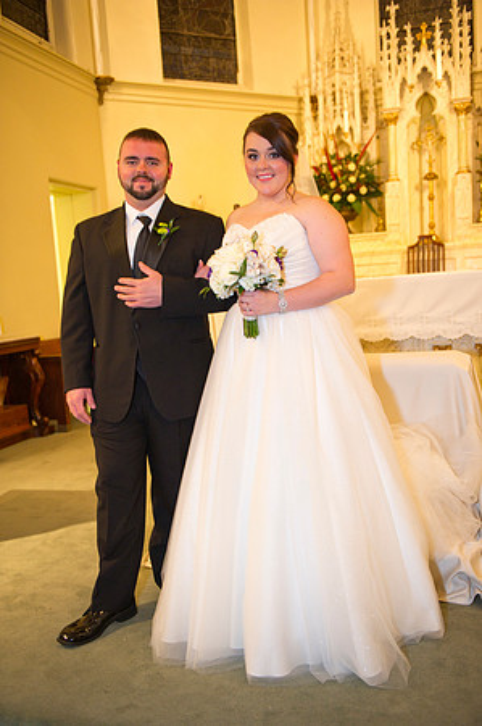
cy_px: 363
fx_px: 684
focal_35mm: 34
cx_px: 241
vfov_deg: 55.8
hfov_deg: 38.8
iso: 1250
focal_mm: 34
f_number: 2.8
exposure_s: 1/80
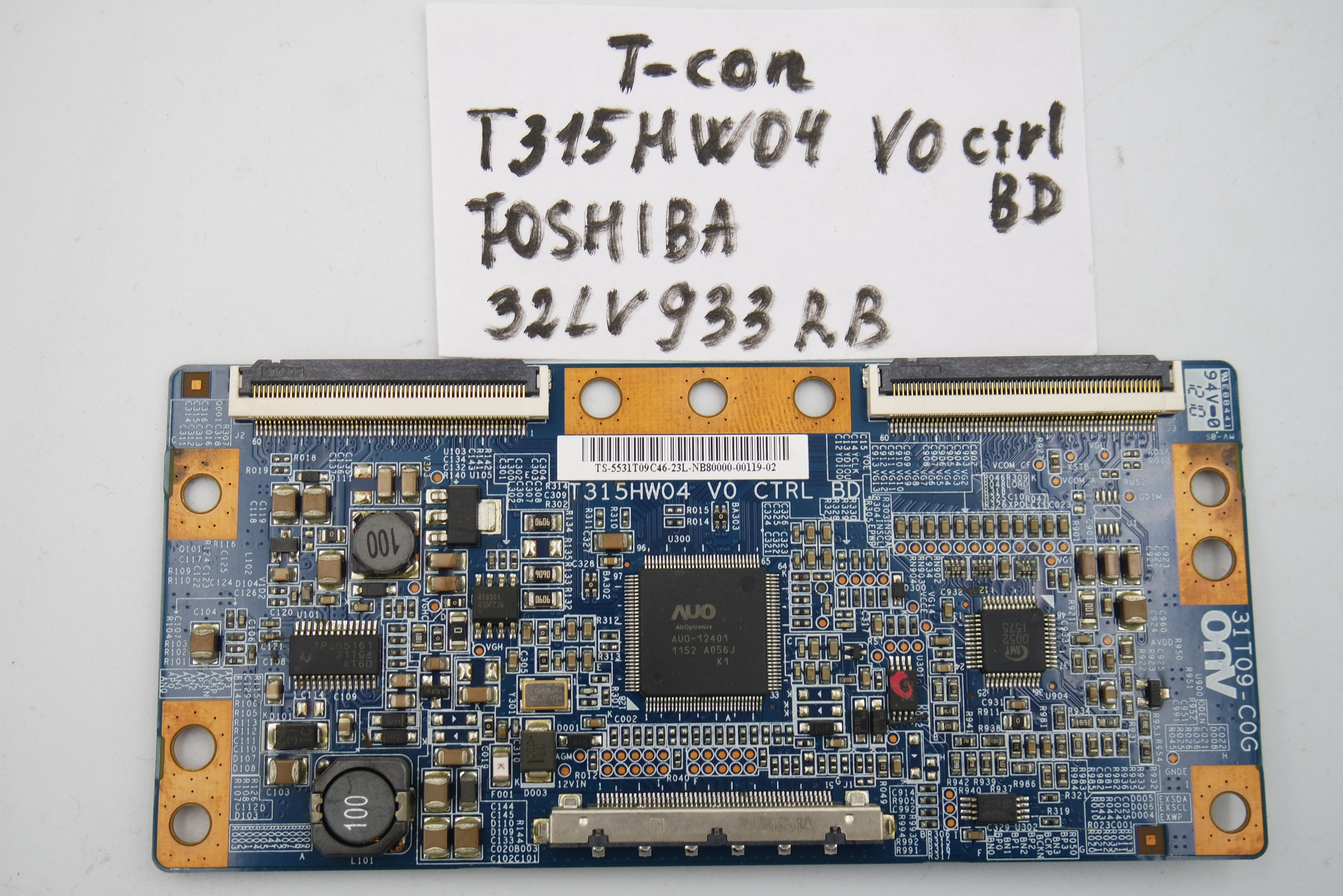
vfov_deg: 31.2
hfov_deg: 45.4
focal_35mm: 43
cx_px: 672
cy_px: 448
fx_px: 1604
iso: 160
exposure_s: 1/125
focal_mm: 16
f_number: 4.5
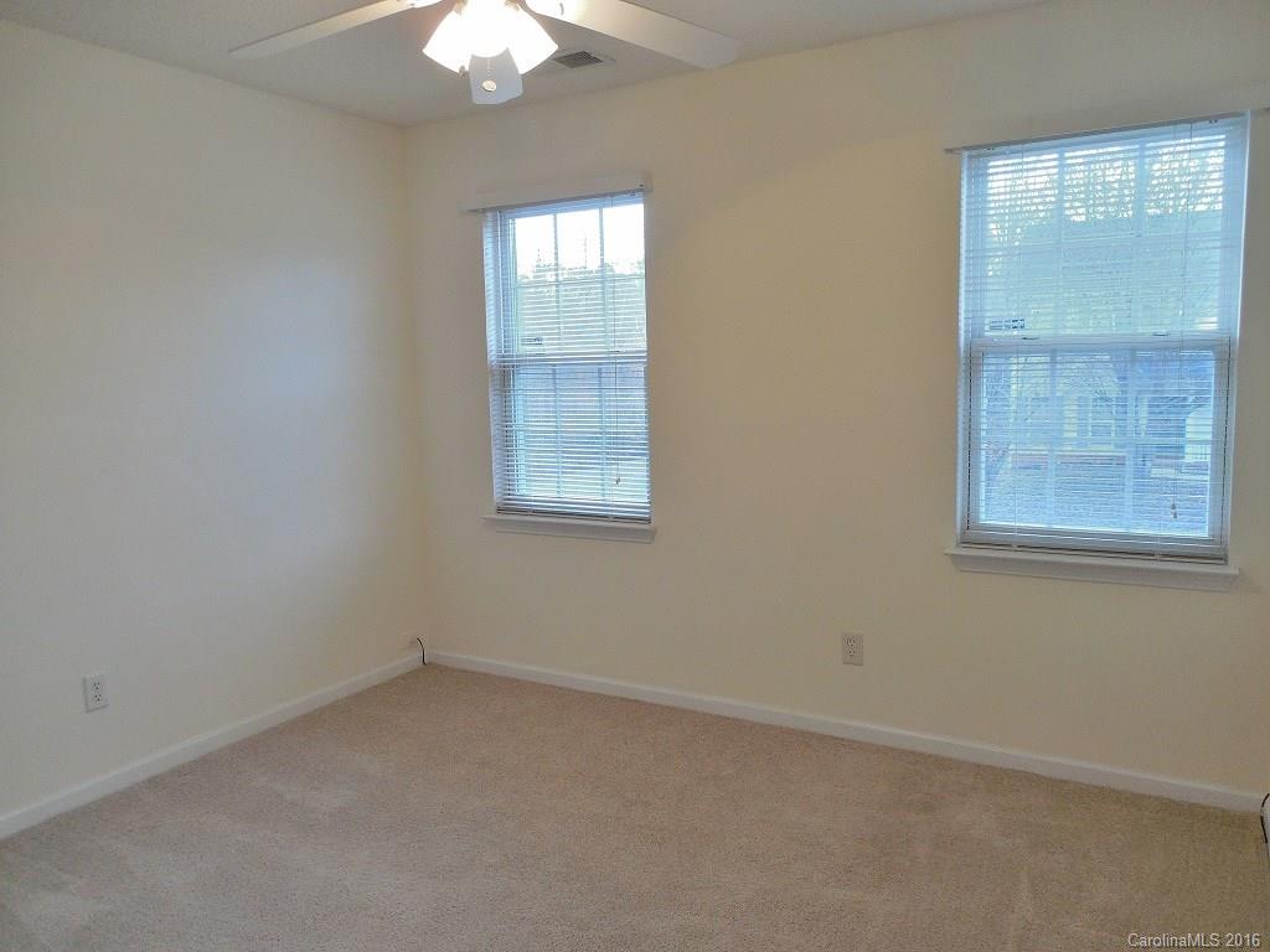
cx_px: 635
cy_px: 476
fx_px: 917
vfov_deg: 54.9
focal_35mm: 25
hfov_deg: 69.4
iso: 220
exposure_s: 1/30
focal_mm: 4.5
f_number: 3.3
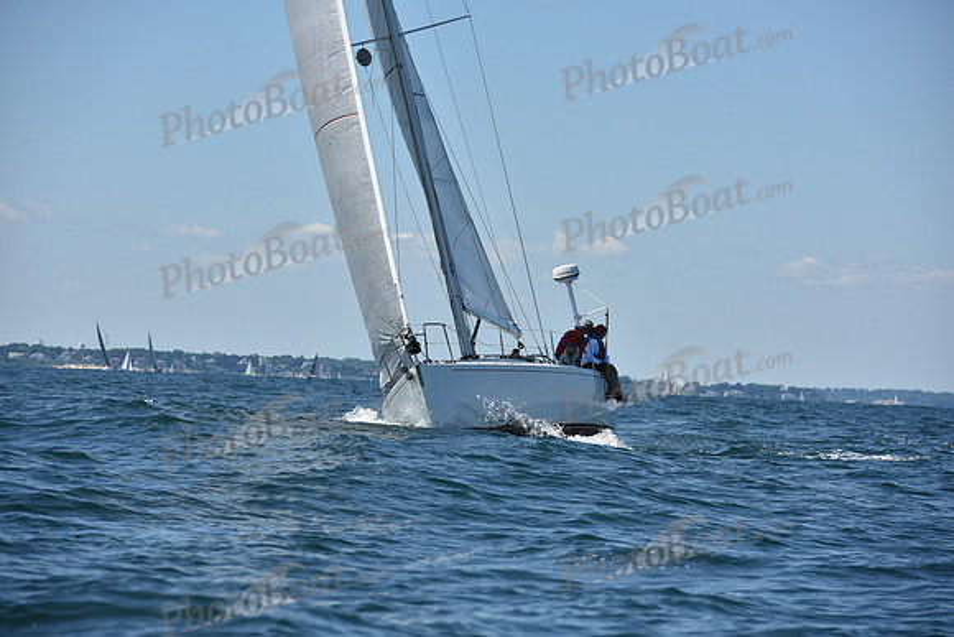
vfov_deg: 6.9
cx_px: 477
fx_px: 5301
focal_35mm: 200
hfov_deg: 10.3
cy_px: 318
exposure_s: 1/1250
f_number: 8
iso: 250
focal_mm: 200
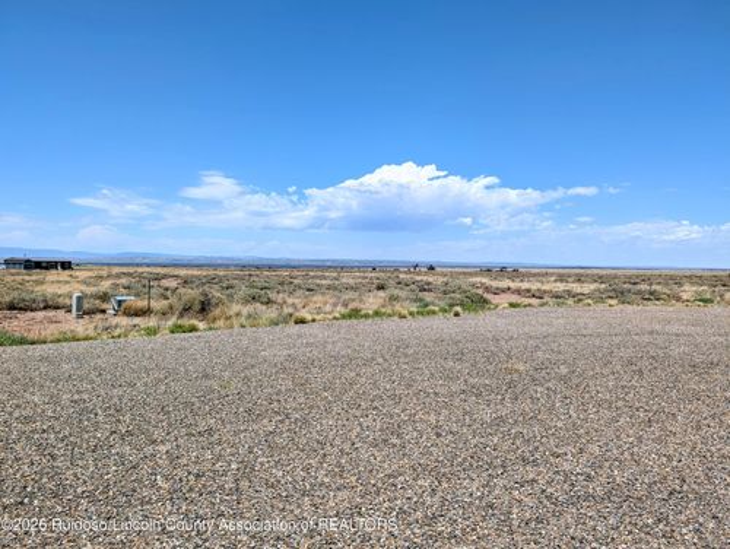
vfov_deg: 56.9
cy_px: 274
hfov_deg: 71.5
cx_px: 365
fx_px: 507
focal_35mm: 24
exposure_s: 1/1577
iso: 25
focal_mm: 6.9
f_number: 1.68
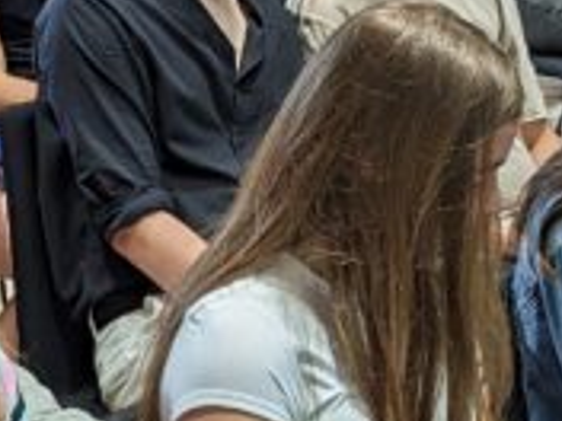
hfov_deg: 13.9
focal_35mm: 140
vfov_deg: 10.2
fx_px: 2273
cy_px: -215
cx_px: 29
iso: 152
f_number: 1.85
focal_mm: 6.81
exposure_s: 1/70.7
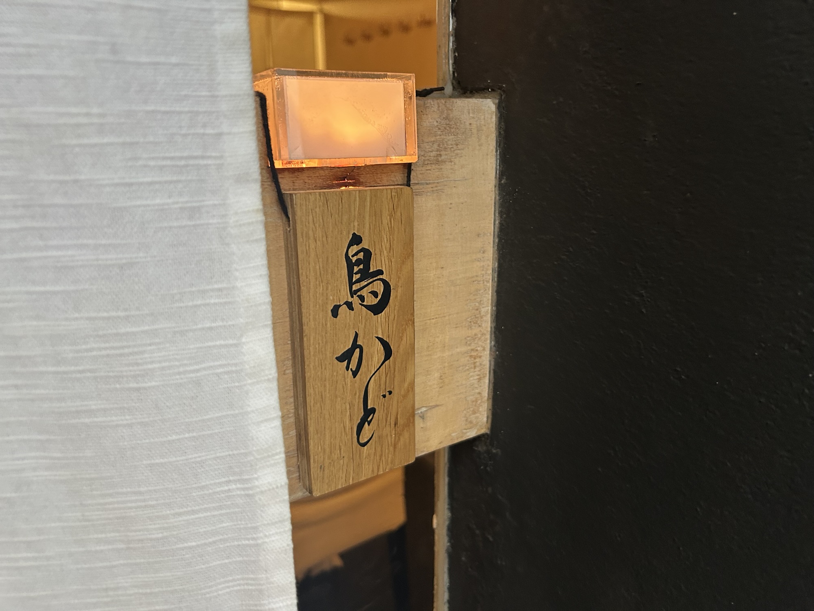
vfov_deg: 53.1
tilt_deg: -14.9
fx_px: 611
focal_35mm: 26
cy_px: 306
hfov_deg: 67.3
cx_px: 407
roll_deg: +1.9
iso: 200
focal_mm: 5.7
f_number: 1.5
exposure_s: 1/50
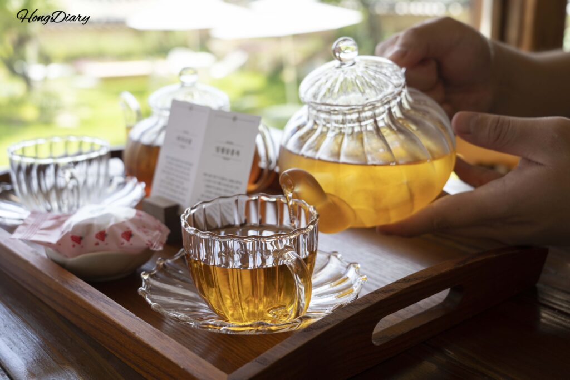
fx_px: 728
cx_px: 285
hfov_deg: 42.7
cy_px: 190
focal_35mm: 46
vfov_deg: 29.3
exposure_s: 1/80
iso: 100
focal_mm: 46
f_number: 6.3
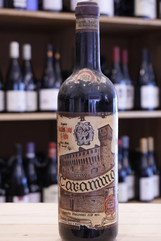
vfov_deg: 29.0
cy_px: 120
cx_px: 86
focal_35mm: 70
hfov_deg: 19.6
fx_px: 467
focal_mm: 43
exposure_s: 1/8
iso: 400
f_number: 5.6
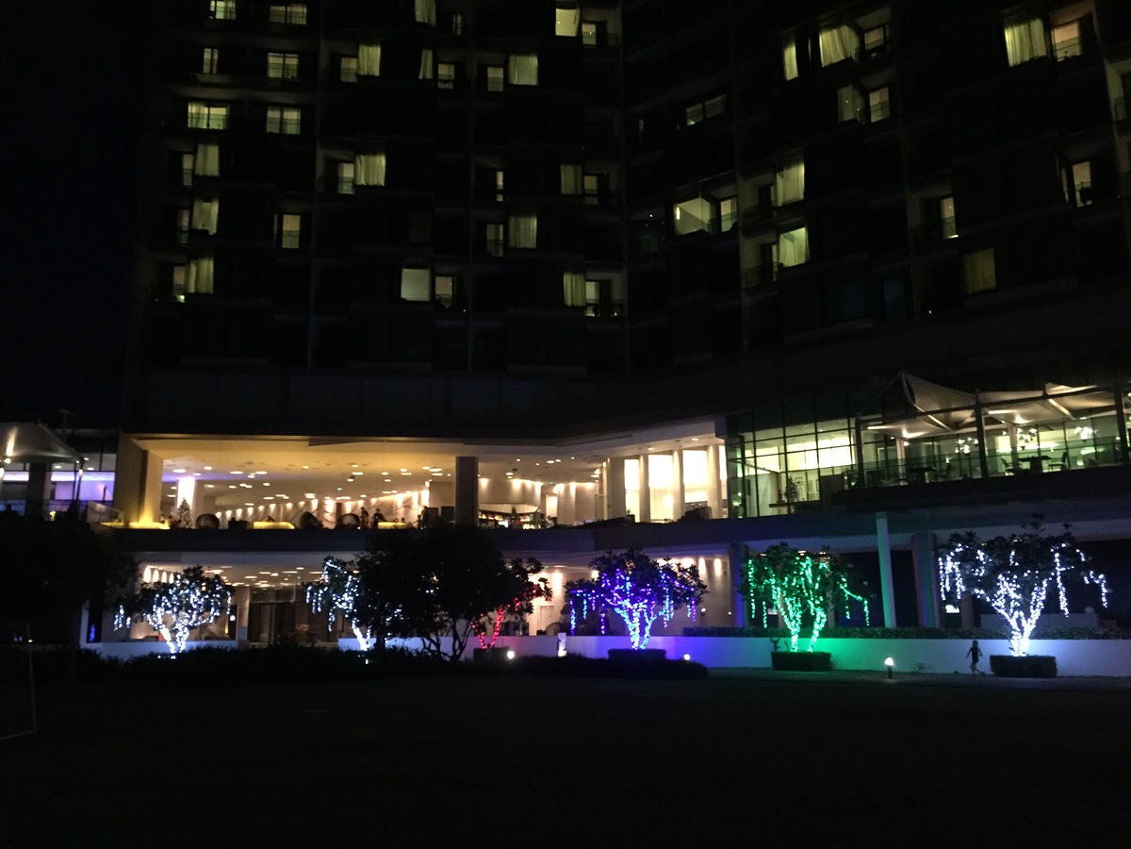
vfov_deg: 48.2
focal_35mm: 29
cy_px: 424
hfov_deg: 61.7
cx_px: 566
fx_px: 948
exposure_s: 1/17
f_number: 2.2
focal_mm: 4.15
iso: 500
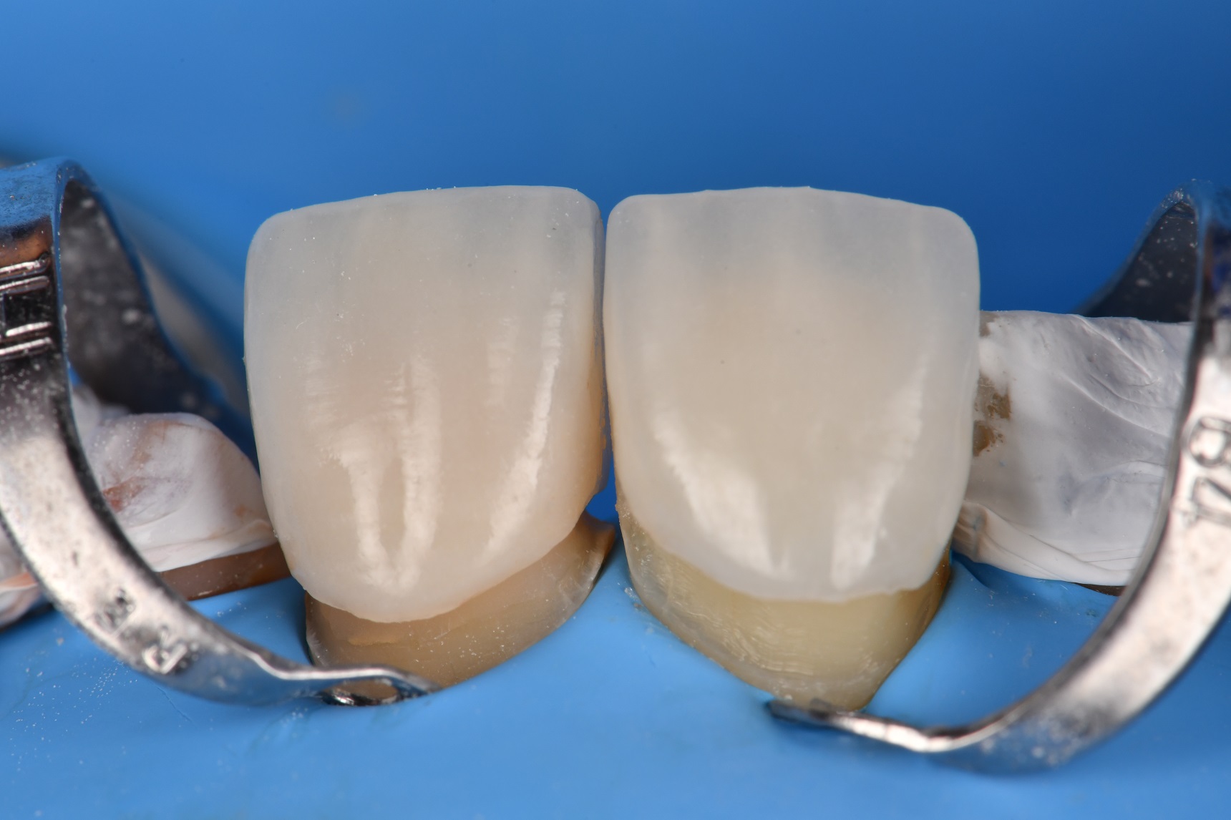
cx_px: 616
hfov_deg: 16.3
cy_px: 410
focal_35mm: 126
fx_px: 4307
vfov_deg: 10.9
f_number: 32
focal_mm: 105
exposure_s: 1/160
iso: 200
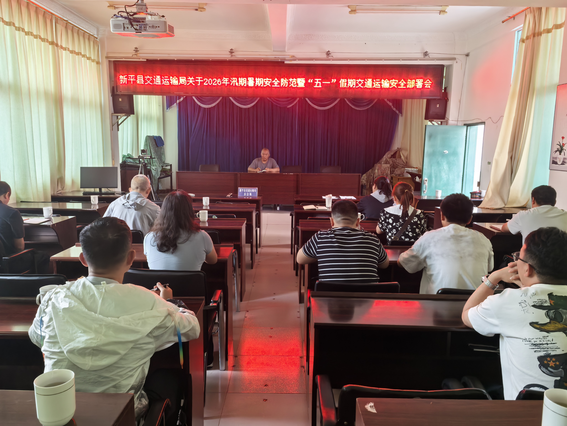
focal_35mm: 27
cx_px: 284
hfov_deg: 65.3
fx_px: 442
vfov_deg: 51.4
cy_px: 213
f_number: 4
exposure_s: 1/50
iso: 400
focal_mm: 5.75
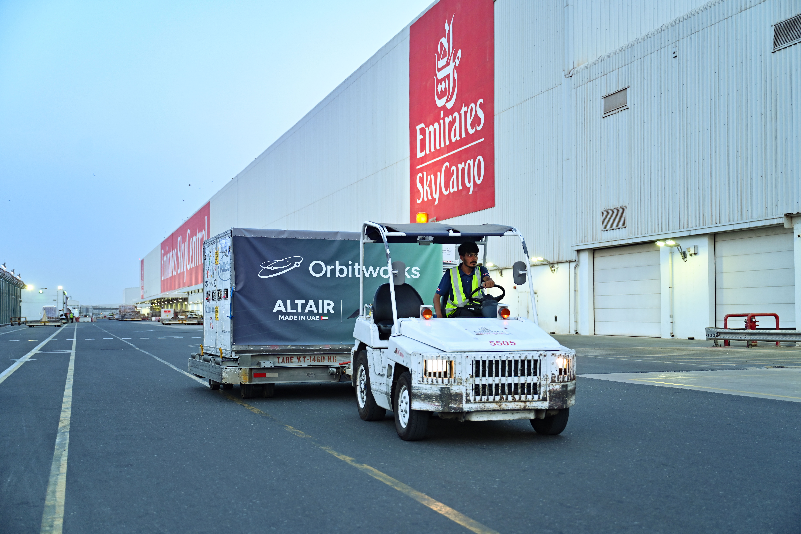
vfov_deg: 32.6
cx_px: 400
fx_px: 912
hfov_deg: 47.4
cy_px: 267
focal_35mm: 41
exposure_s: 1/125
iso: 320
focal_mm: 41
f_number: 2.8
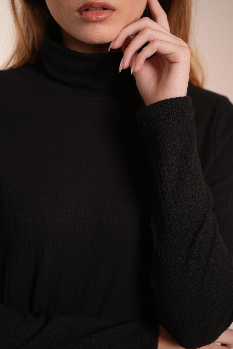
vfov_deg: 39.6
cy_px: 174
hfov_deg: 27.0
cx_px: 116
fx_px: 485
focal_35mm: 50
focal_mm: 50
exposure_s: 1/125
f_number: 2.8
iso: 500
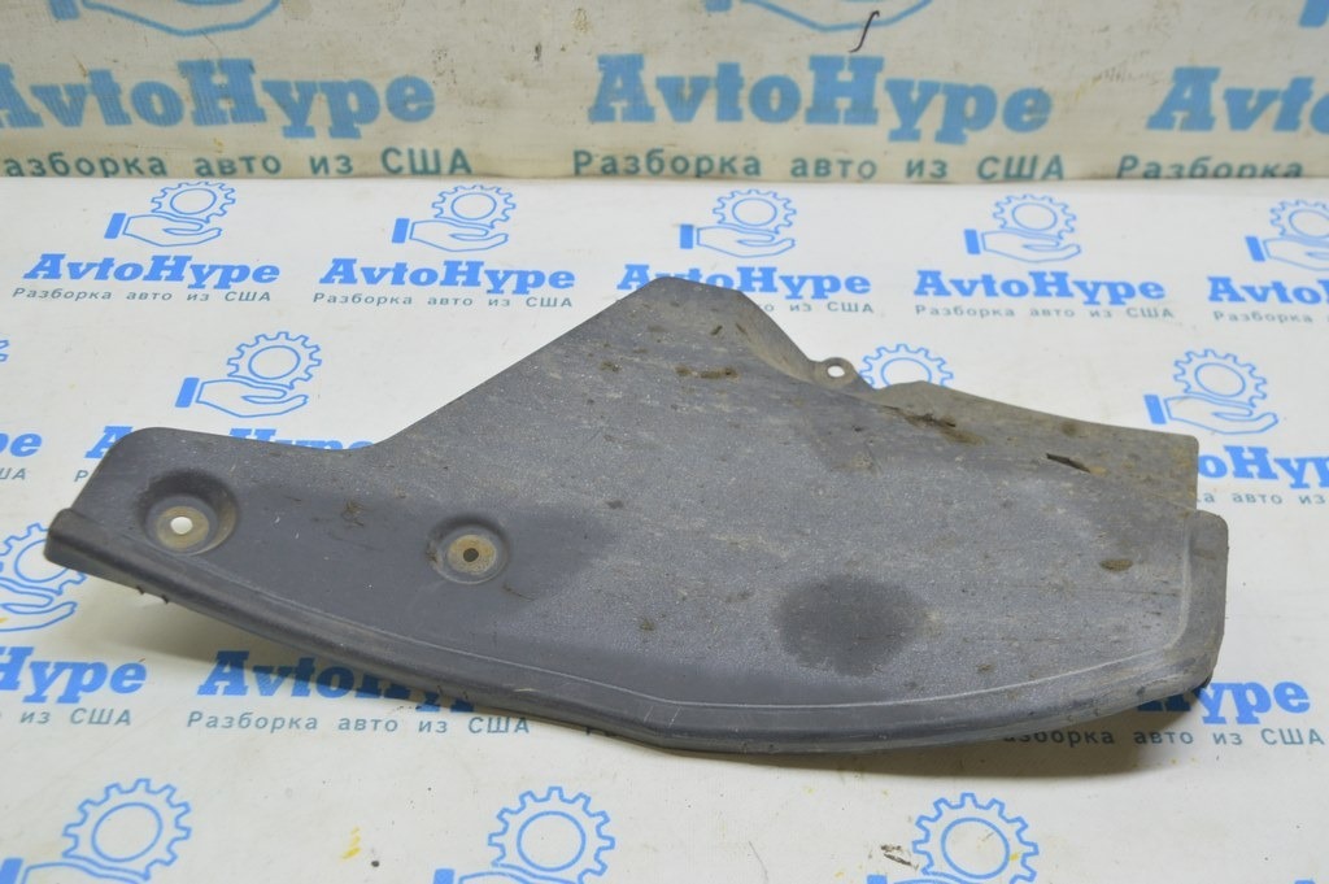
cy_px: 442
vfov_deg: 34.2
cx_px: 664
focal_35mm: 39
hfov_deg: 49.6
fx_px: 1439
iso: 400
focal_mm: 26
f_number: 5.6
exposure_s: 1/20
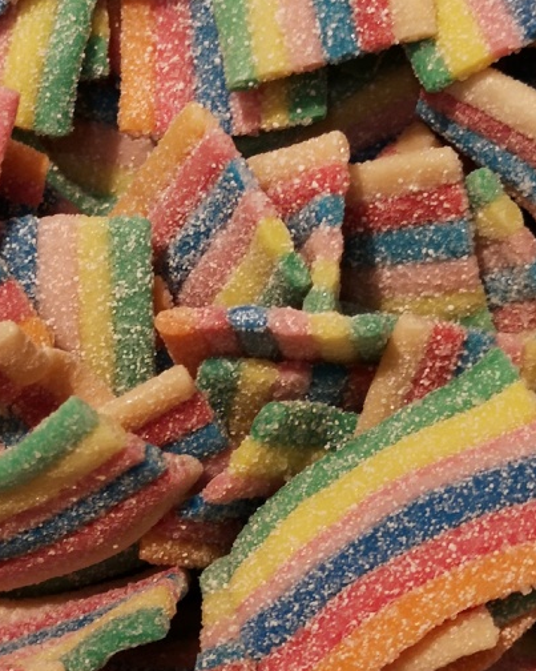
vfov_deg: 20.0
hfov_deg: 16.0
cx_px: 180
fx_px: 1904
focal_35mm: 96
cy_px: 336
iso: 80
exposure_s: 1/100
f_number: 1.8
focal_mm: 3.95
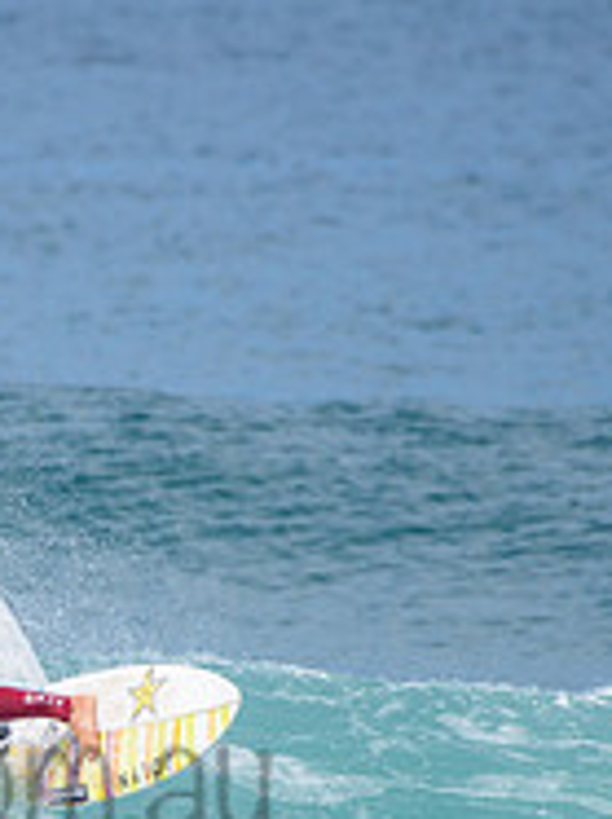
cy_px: 729
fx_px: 35488
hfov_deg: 1.0
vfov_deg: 1.3
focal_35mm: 1502
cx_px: -194
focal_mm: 500
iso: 250
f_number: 6.3
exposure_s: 1/2500
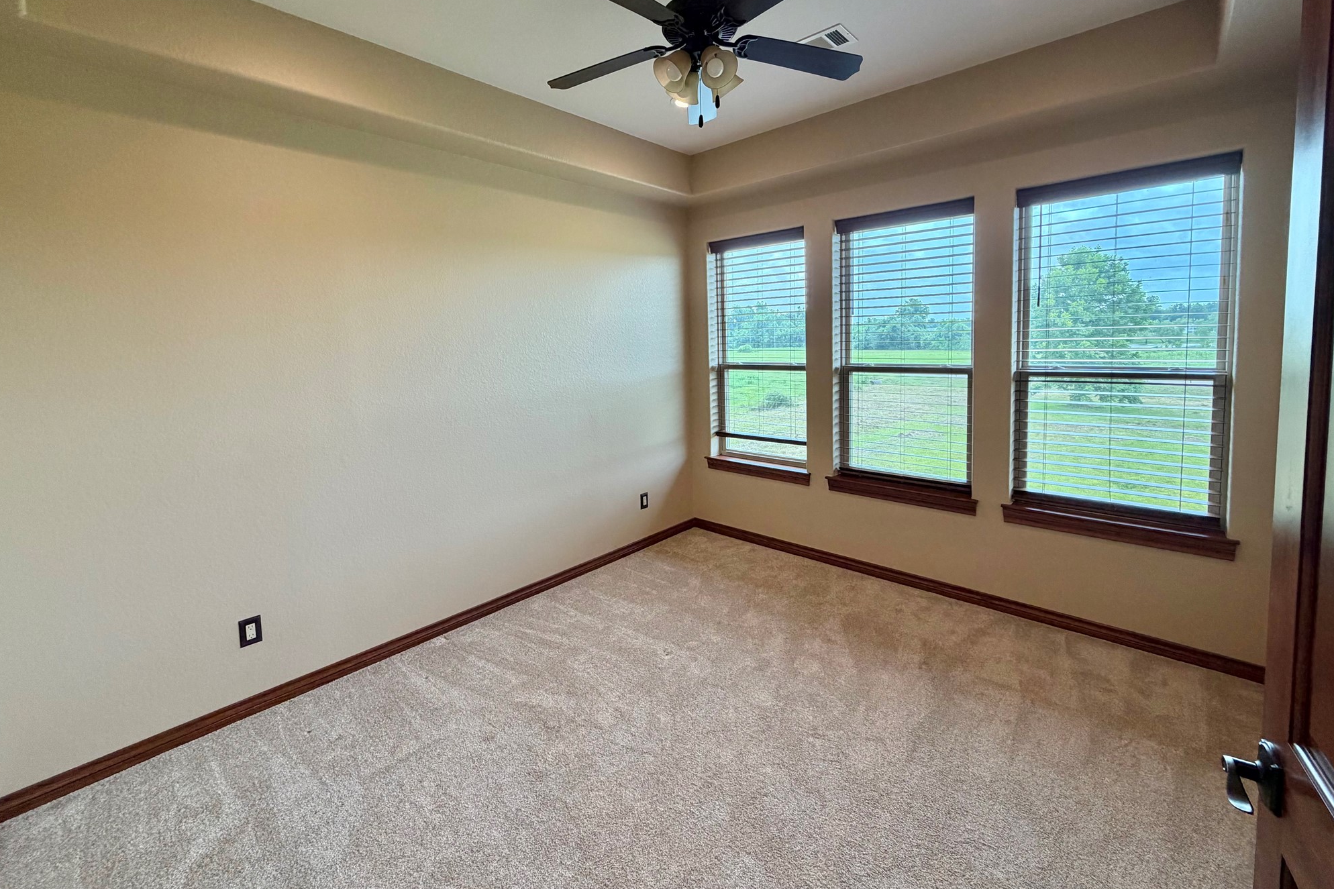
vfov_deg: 76.8
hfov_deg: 100.4
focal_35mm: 15
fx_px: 556
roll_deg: +2.2
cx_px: 667
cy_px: 376
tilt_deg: -3.6
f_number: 2.2
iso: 125
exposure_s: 1/120
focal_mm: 2.22
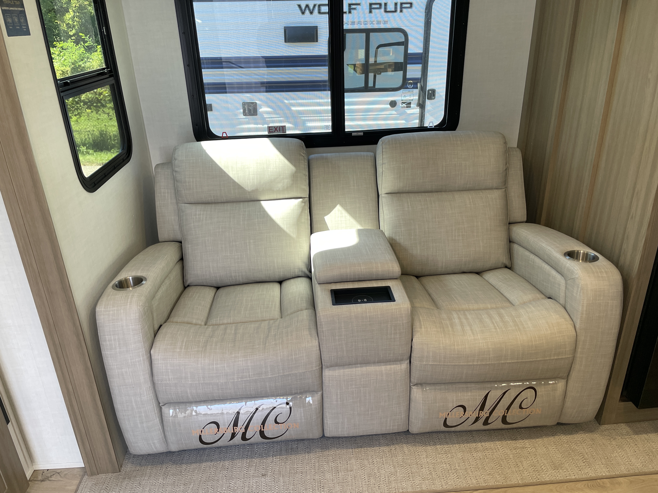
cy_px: 246
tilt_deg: -23.3
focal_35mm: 26
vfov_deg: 53.1
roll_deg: +3.0
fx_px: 494
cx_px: 329
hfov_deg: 67.3
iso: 64
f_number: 1.6
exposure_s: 1/121
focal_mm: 4.2
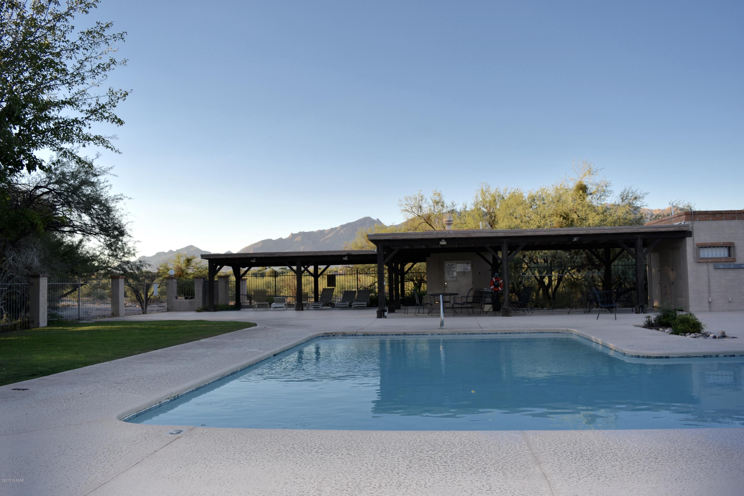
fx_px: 558
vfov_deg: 47.9
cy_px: 248
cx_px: 372
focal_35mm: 27
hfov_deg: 67.4
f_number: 5
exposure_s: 1/250
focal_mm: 18
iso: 100
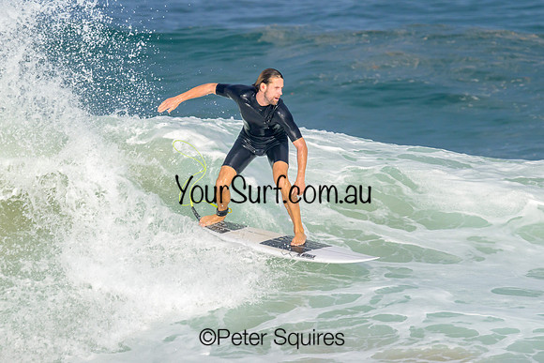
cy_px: 115
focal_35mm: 740
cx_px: 324
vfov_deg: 1.9
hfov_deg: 2.8
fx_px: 11188
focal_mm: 530
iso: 560
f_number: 11
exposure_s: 1/1600
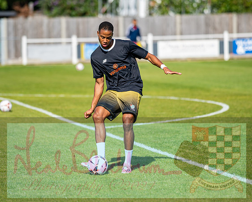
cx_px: 119
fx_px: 1759
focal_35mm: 236
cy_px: 102
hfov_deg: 8.2
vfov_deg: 6.6
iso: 50
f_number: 1.9
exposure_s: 1/2500
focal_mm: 135
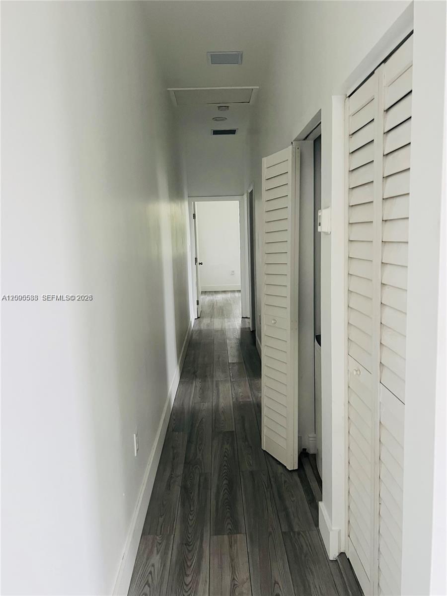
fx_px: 448
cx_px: 224
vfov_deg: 67.3
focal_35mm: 26
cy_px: 298
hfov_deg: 53.1
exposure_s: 1/60
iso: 160
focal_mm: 5.7
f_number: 1.5
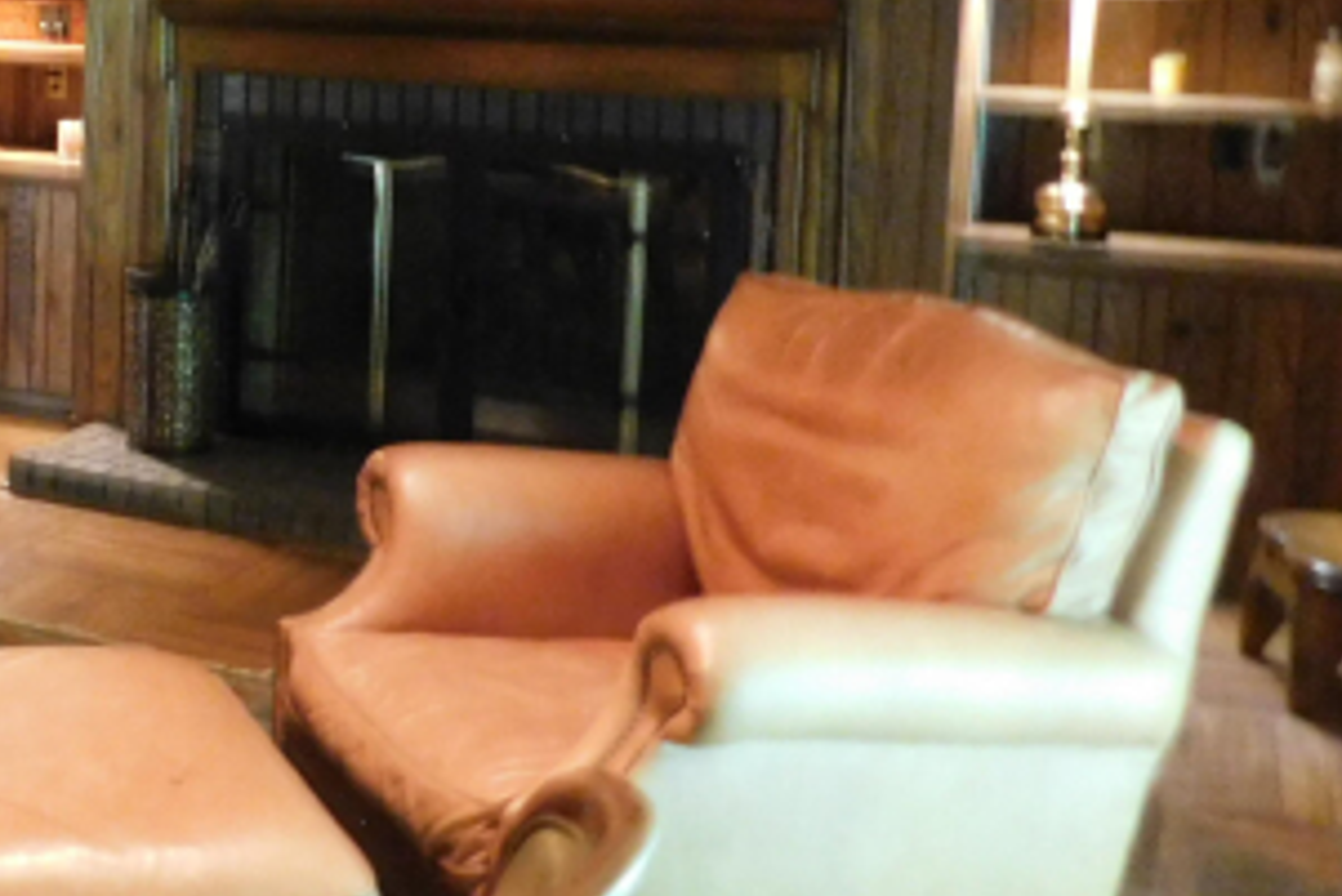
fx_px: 1977
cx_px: -7
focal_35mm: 53
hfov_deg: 34.1
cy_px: 116
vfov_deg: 24.9
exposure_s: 1/4
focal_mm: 4
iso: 800
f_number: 3
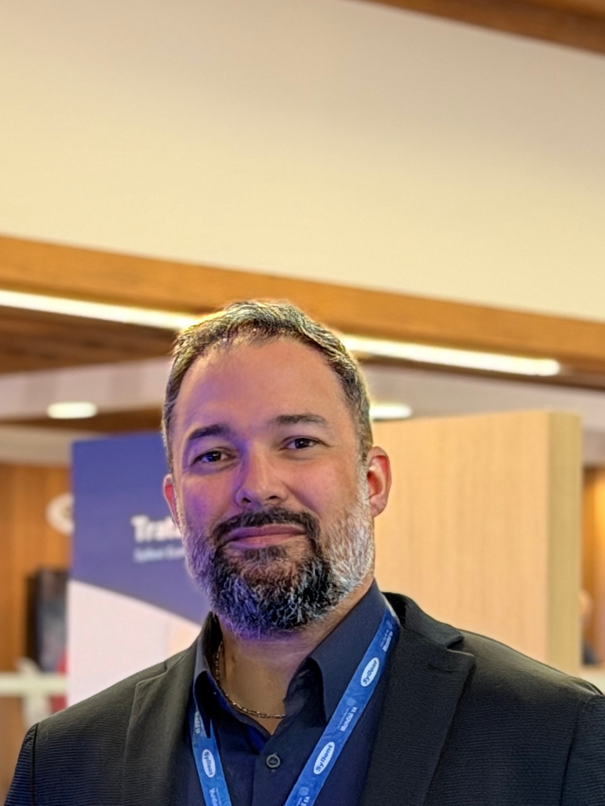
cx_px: -2
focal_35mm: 150
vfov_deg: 13.0
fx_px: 3494
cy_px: 745
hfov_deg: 9.8
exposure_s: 1/60
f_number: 1.78
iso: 80
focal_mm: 6.76
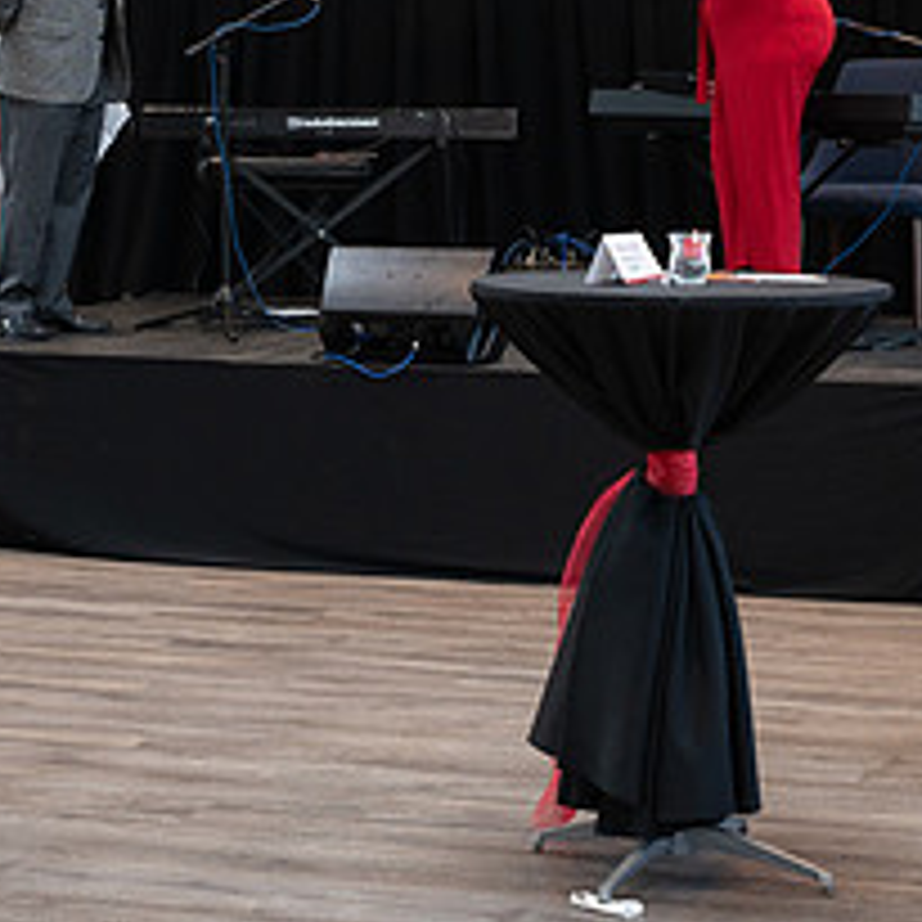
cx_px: 448
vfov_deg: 17.2
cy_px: 44
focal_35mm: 99
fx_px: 2983
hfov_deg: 17.6
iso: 1250
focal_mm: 40
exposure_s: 1/125
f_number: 4.5
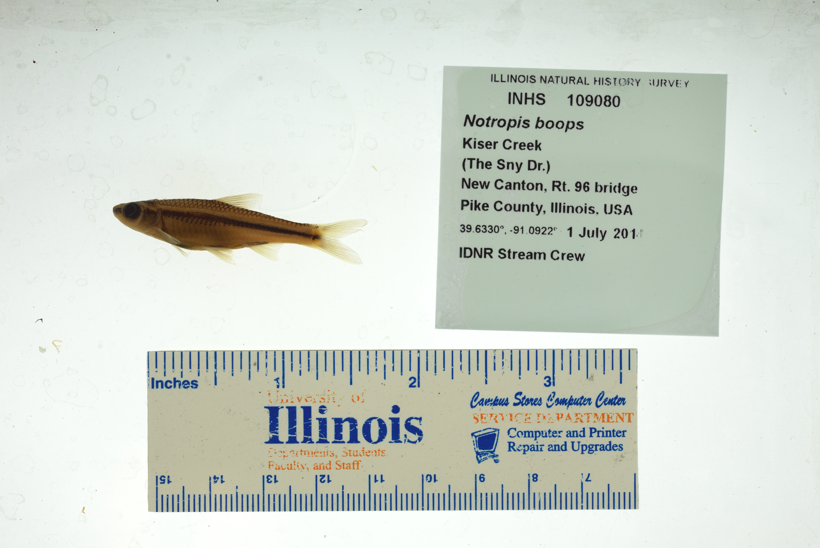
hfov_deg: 33.4
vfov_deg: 22.6
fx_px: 1367
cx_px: 410
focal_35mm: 60
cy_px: 274
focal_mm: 60
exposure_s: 1/200
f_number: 10
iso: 100
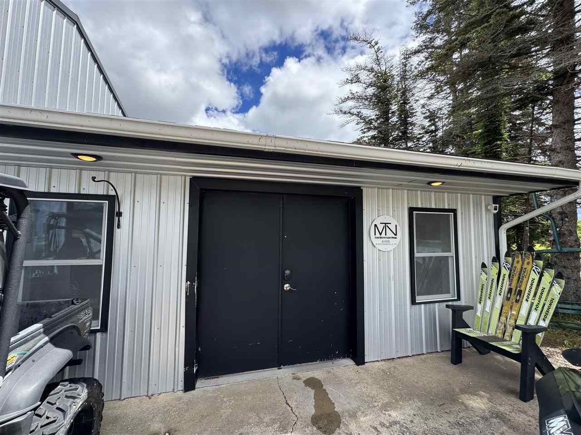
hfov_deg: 102.1
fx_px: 235
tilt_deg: +2.7
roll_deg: -0.4
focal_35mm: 14
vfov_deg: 85.7
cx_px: 290
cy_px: 218
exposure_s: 1/631
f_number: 2.2
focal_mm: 2.22
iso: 40
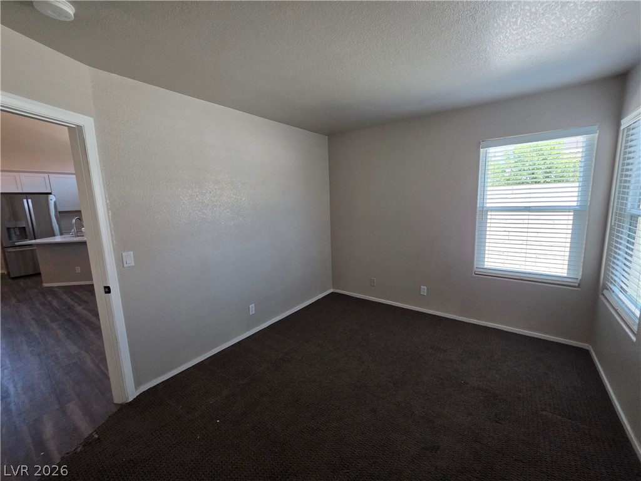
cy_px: 240
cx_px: 320
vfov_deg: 89.9
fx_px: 241
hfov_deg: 106.2
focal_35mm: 13
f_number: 1.9
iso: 400
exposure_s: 1/240
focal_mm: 2.2
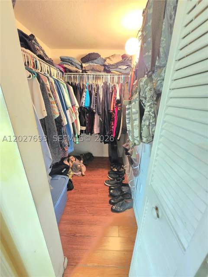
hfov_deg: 89.9
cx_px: 104
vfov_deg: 106.2
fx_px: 104
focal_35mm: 13
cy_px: 138
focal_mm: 1.7
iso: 2500
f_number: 2.2
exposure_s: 1/24
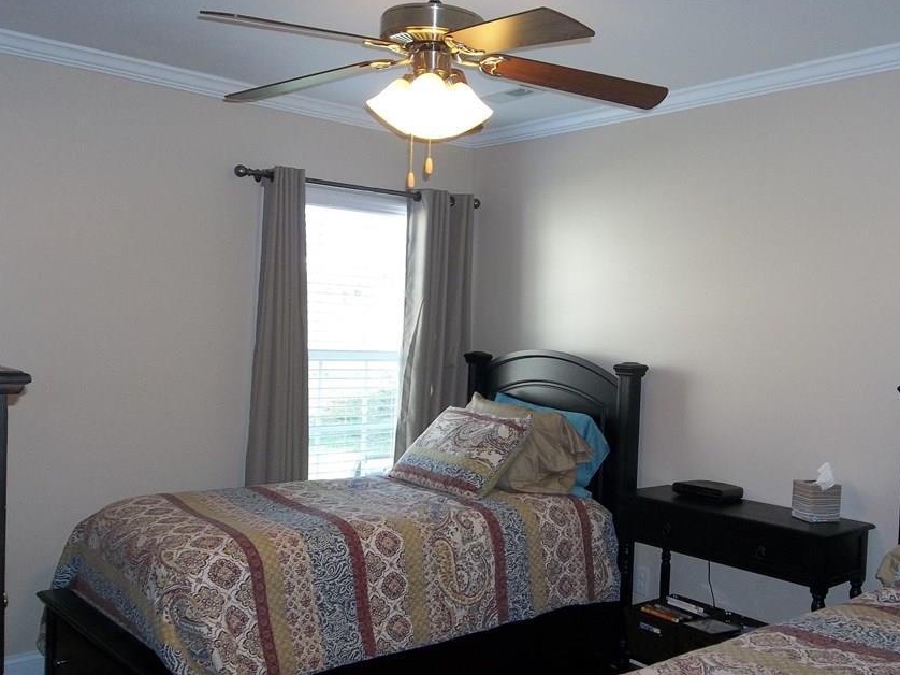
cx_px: 499
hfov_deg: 55.2
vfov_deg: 42.9
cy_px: 367
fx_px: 858
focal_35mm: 33
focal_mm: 4.9
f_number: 3.5
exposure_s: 1/30
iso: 160
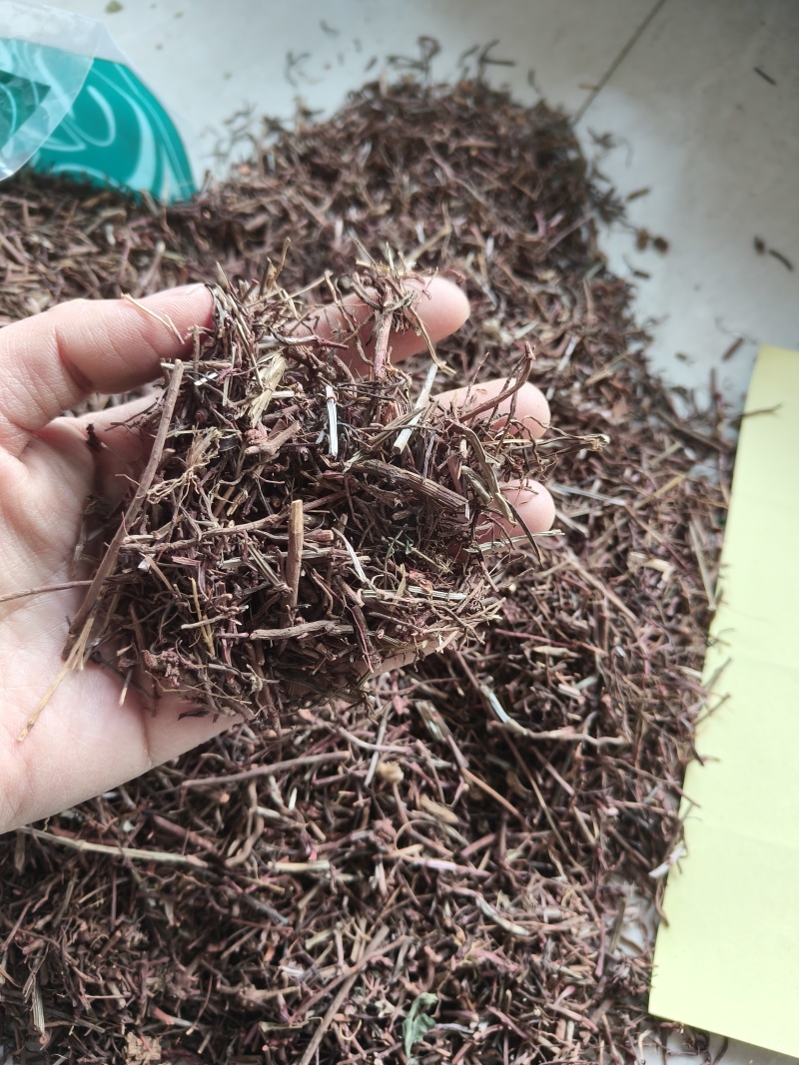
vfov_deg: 71.6
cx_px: 400
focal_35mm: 24
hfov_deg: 56.8
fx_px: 739
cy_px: 532
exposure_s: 1/100
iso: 160
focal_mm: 5.59
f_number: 1.8
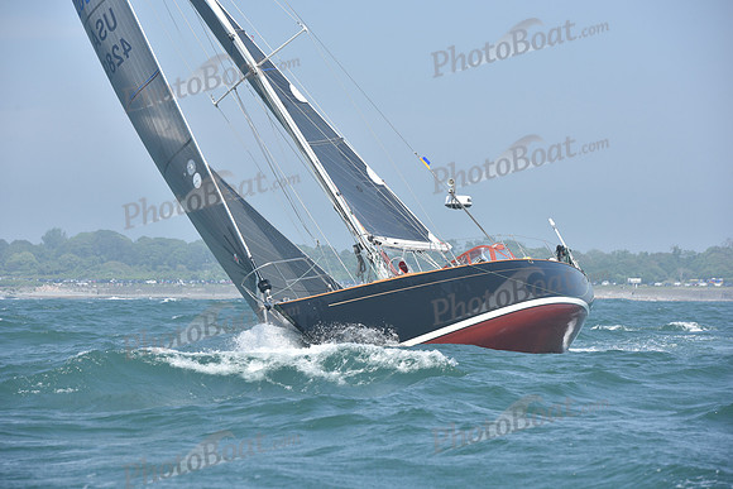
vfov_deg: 8.3
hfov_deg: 12.4
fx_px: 3360
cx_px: 366
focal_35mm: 165
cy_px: 244
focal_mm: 165
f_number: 8
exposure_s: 1/1000
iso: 320
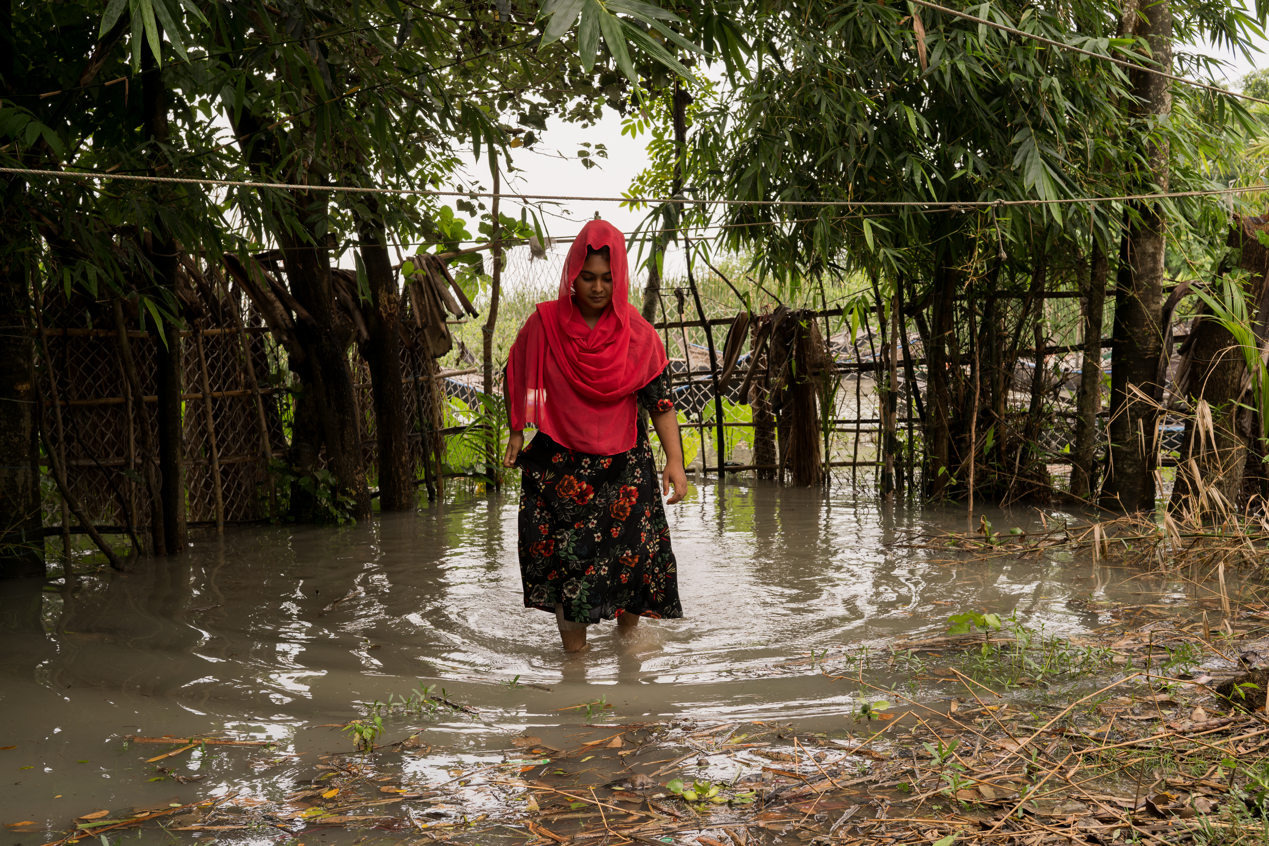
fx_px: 1410
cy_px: 423
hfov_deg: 48.5
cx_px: 634
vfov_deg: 33.4
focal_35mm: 40
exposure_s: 1/200
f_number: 8
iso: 100
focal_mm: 40
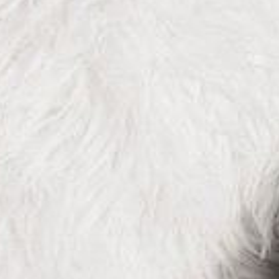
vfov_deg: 6.9
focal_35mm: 253
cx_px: 505
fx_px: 2307
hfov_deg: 6.8
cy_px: 319
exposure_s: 1/160
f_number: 4.5
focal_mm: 70
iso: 500
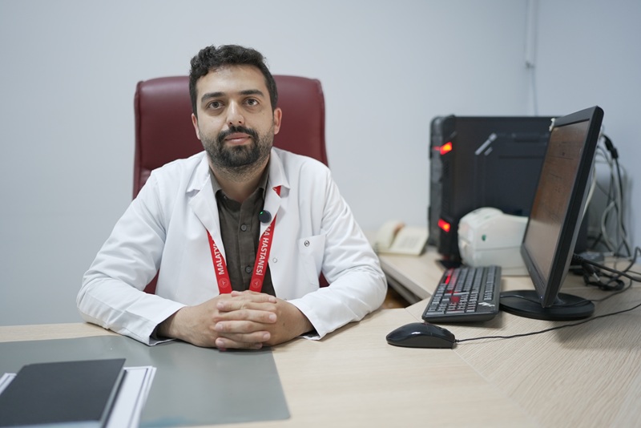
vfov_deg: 37.9
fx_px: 623
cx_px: 320
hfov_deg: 54.4
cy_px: 214
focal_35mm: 35
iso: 500
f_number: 1.4
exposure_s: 1/100
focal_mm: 35
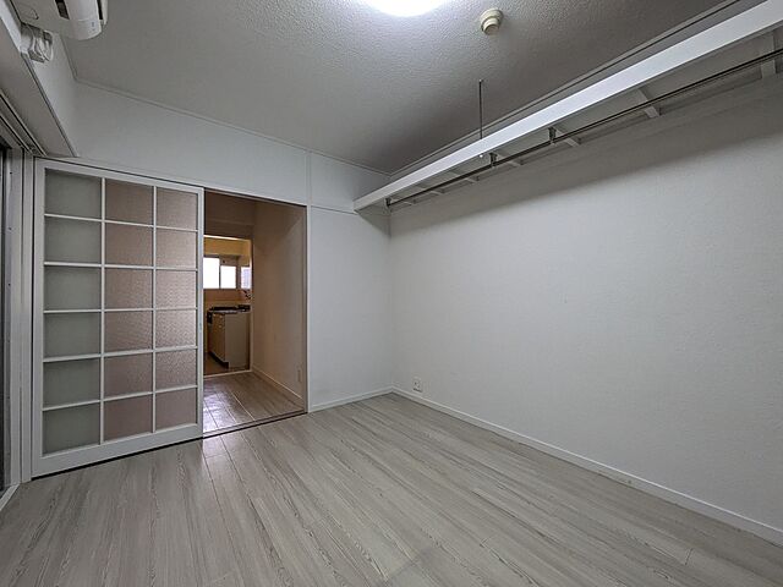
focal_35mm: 14
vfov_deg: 85.7
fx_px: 317
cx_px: 392
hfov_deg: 102.1
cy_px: 294
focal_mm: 1.83
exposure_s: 1/120
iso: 140
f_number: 2.2
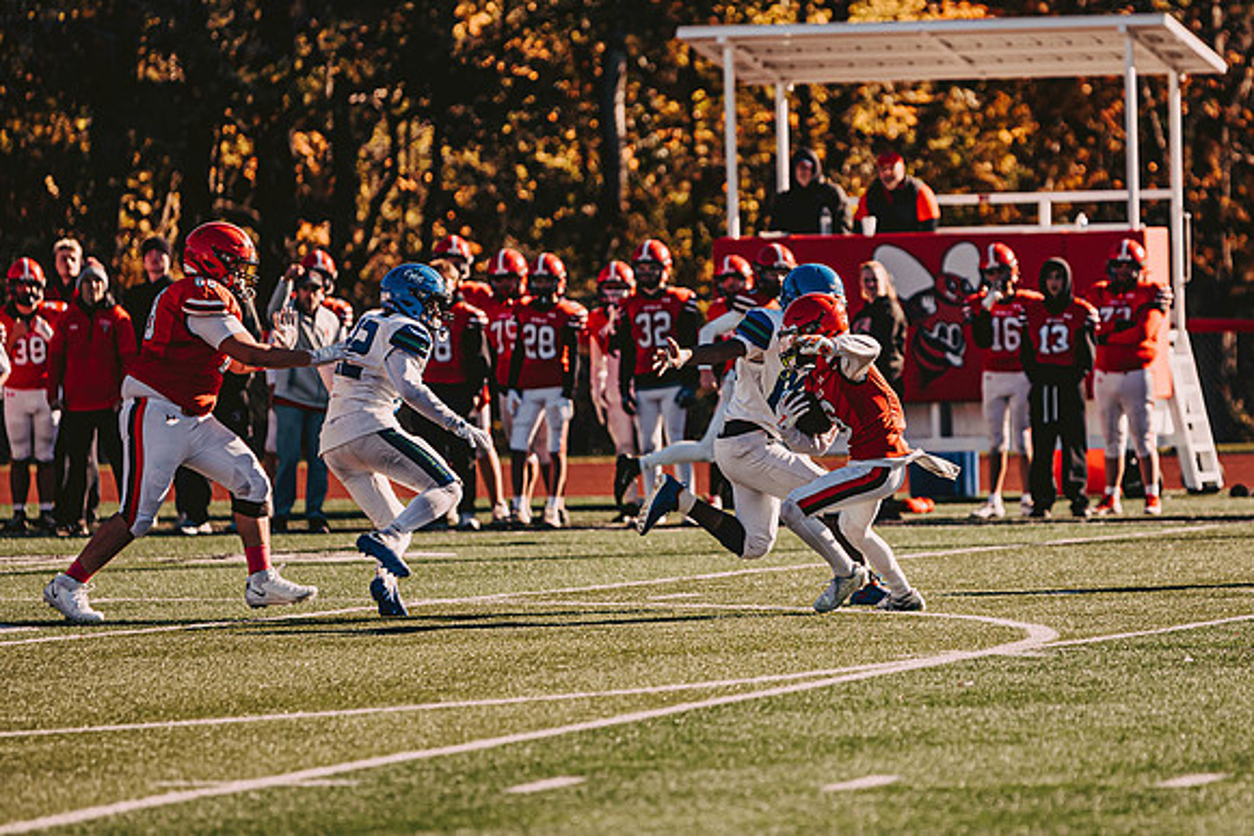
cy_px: 410
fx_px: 9925
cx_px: 799
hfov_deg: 7.2
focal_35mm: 285
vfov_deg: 4.8
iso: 250
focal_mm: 200
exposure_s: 1/2000
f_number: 3.2
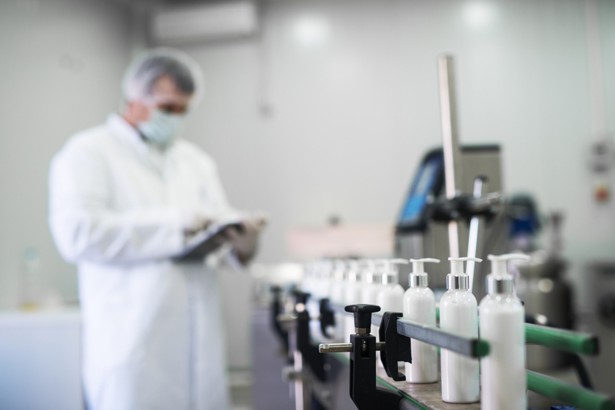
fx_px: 854
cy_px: 205
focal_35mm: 50
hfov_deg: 39.6
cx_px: 308
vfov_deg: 27.0
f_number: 2
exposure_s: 1/160
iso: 400
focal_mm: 50
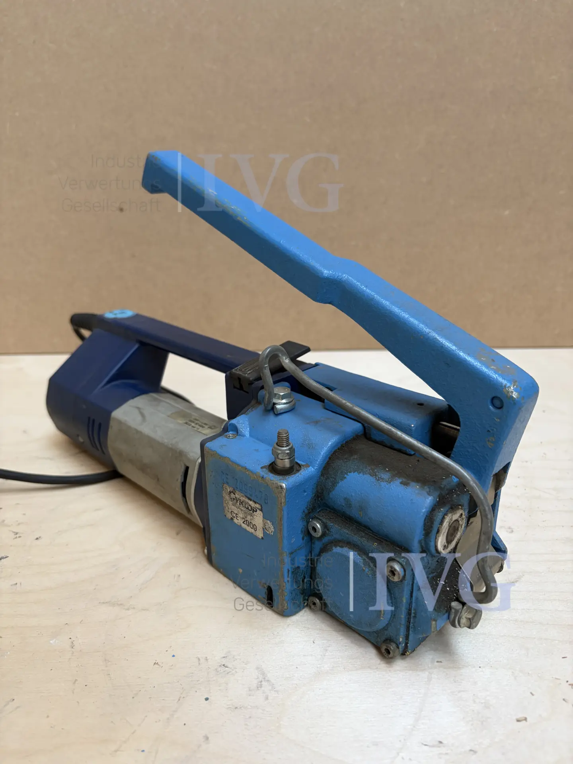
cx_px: 286
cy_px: 382
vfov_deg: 67.3
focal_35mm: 26
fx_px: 574
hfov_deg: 53.1
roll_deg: +1.3
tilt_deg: -21.4
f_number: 1.6
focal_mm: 5.96
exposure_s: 1/60
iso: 200
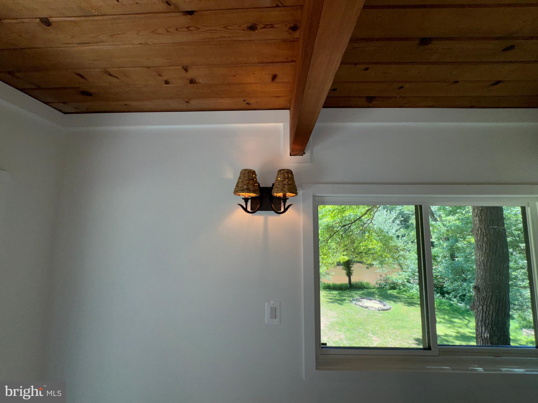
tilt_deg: +5.3
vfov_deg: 85.7
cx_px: 269
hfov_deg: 102.1
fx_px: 218
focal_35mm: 14
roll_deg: -1.7
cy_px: 202
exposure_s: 1/122
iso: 32
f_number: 2.2
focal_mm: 2.22
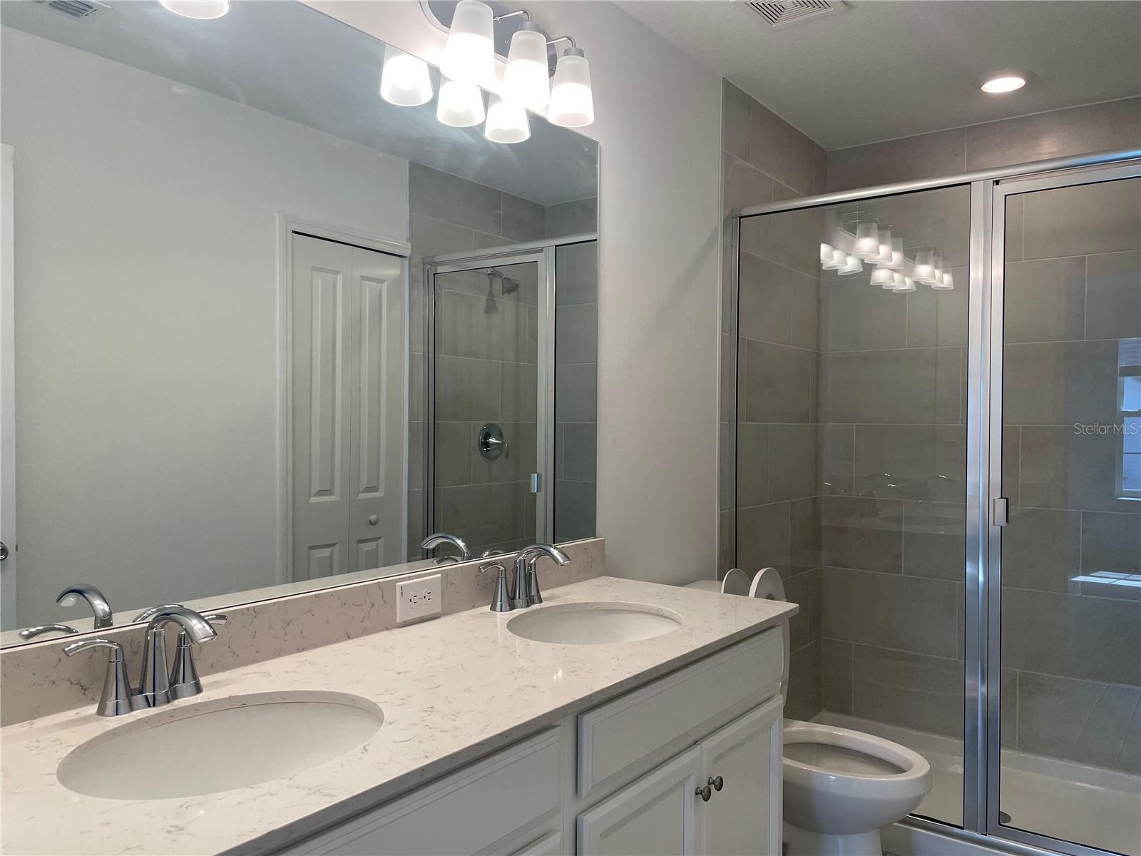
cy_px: 428
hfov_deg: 67.3
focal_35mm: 26
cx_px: 570
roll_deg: -0.1
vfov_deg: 53.1
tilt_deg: -0.4
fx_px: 857
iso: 32
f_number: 1.6
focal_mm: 4.2
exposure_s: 1/120
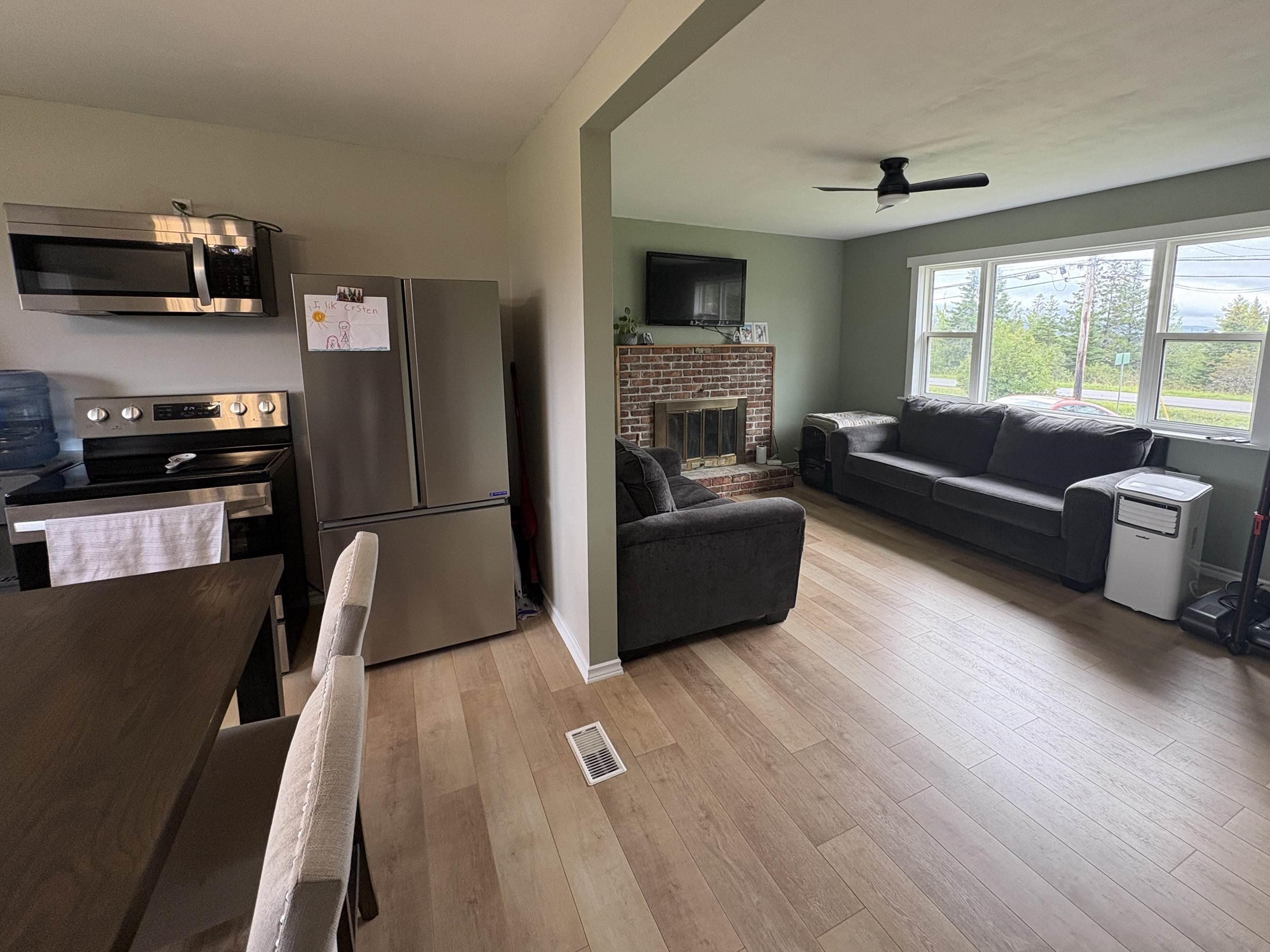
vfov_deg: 77.7
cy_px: 415
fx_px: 587
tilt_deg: -7.3
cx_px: 703
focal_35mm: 16
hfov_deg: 94.1
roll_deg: -0.2
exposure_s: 1/99
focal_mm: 2.22
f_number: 2.2
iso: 200
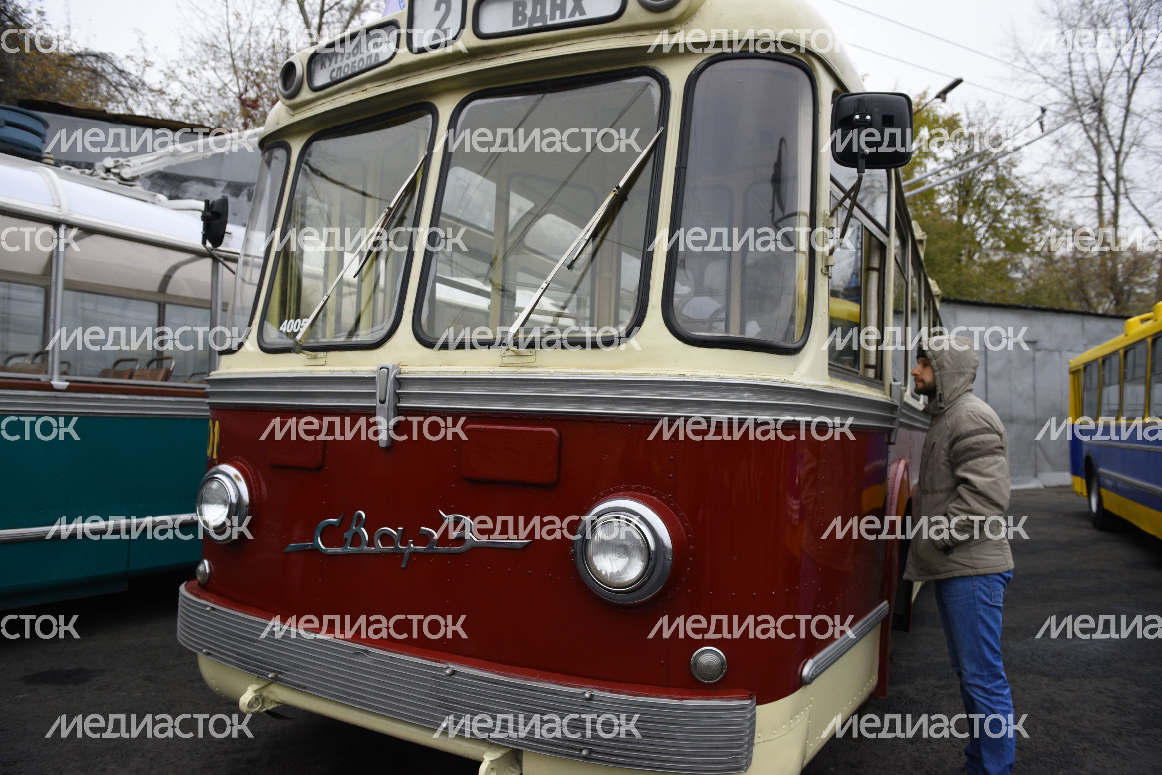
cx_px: 581
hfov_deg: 73.7
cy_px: 388
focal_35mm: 24
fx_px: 775
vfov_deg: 53.2
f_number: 4.5
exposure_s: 1/400
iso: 1000
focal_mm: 24
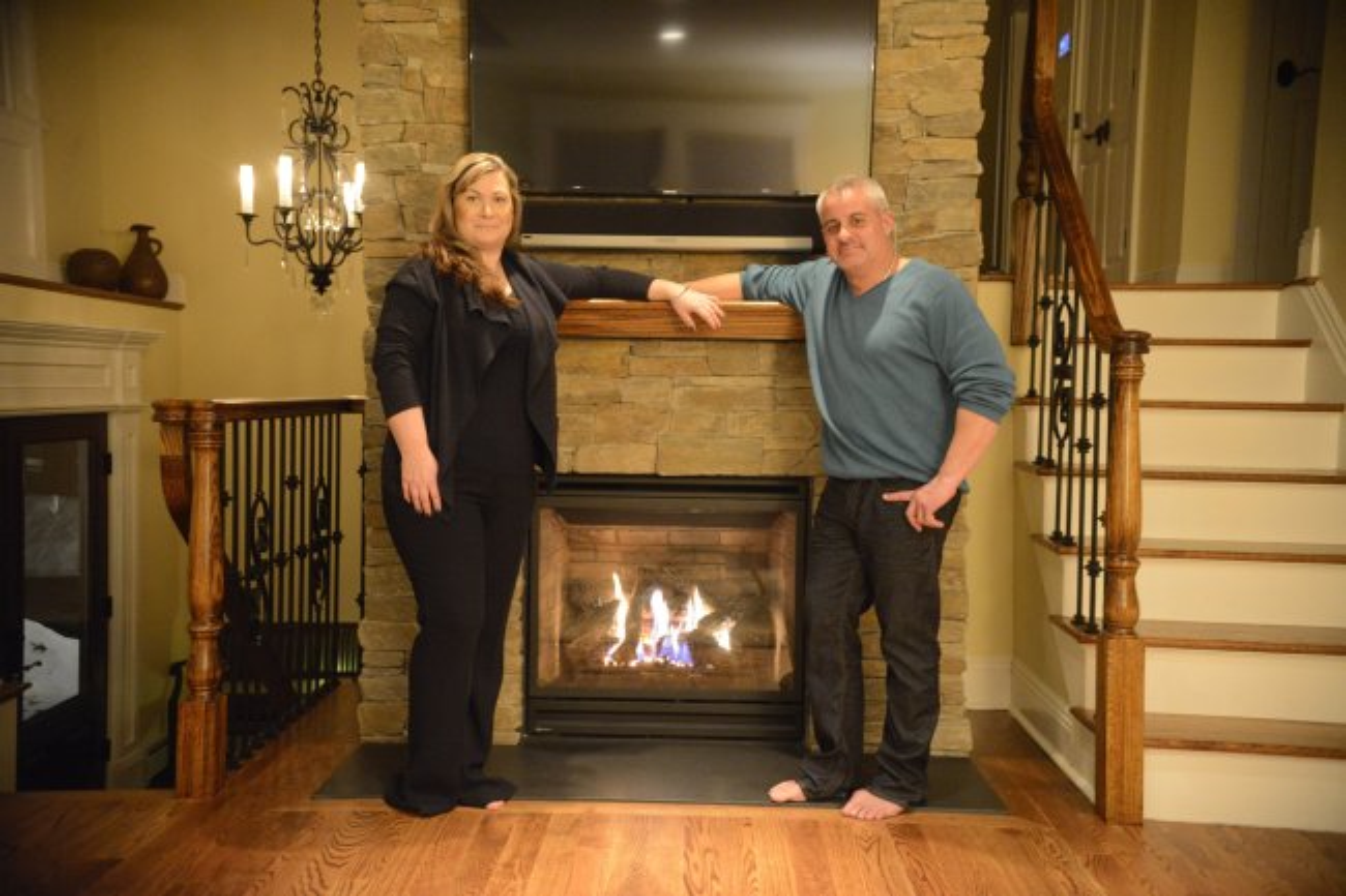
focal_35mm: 34
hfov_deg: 55.8
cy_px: 448
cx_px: 673
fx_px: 1271
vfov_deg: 38.9
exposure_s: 1/15
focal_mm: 34
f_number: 4.5
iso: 6400
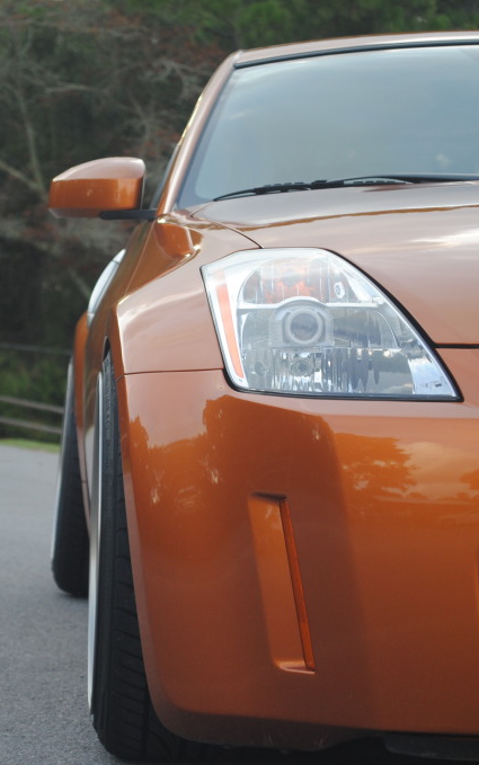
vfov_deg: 16.5
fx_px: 2645
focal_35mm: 127
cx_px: 138
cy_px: 381
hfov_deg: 10.3
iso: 200
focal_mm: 55
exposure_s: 1/125
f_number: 5.6
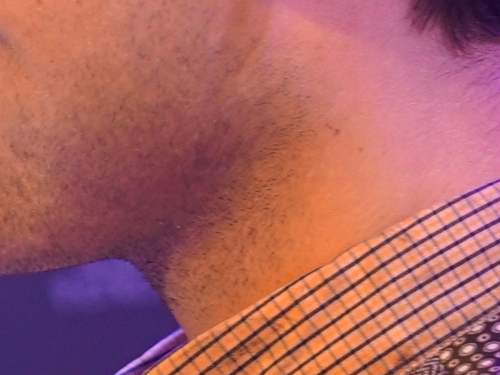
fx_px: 4808
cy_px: 396
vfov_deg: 4.5
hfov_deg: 5.8
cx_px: -561
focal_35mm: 333
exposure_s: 1/160
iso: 1000
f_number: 4
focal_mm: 55
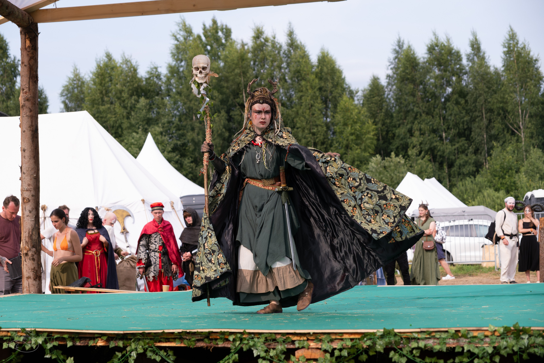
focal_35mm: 73
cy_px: 182
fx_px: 1103
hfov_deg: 27.7
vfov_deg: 18.7
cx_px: 272
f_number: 3.6
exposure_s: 1/1250
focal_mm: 48.5
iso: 200
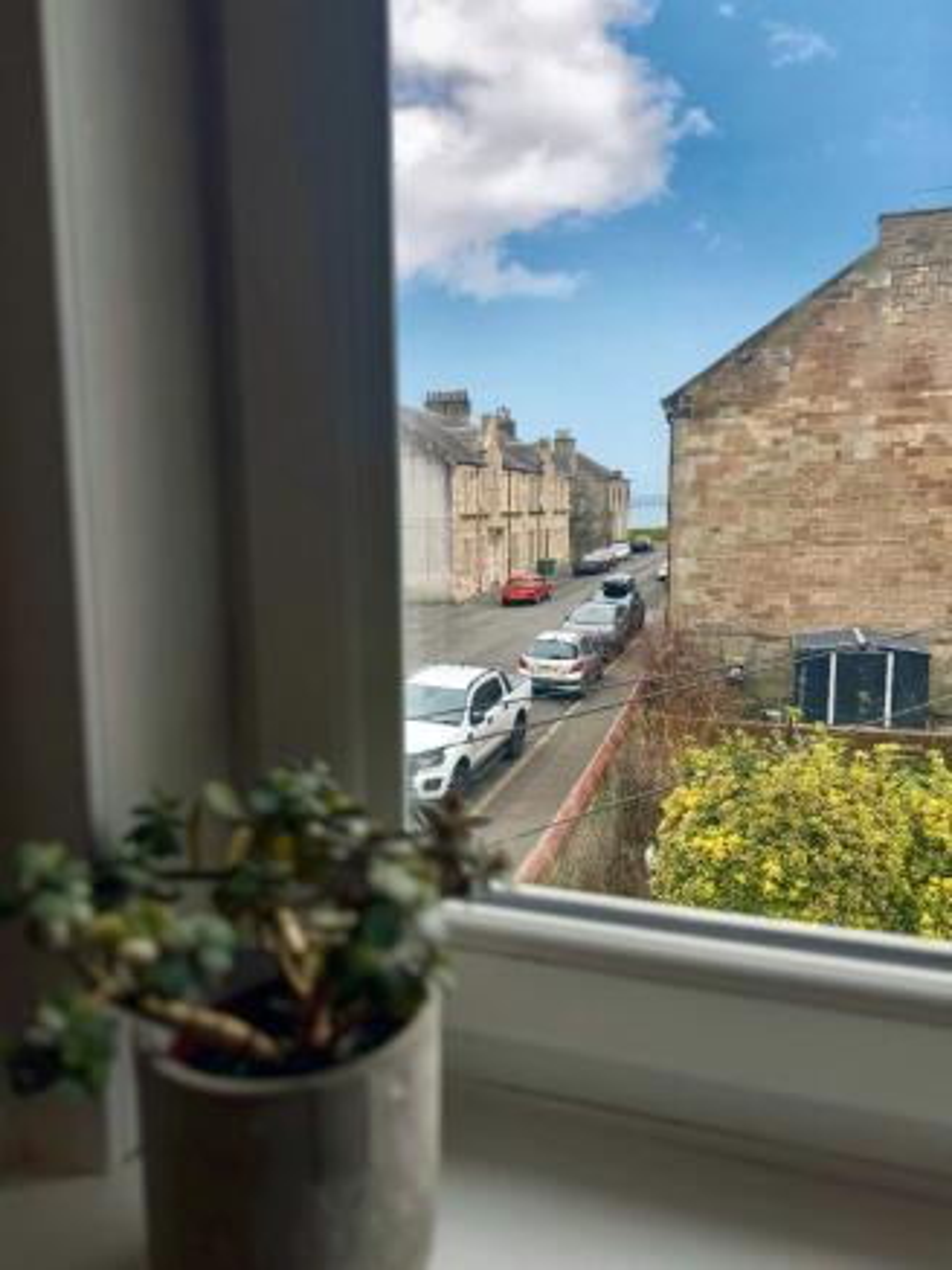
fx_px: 880
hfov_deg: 56.8
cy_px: 635
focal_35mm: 24
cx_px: 476
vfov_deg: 71.6
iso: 80
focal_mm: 6.76
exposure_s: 1/499
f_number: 1.78
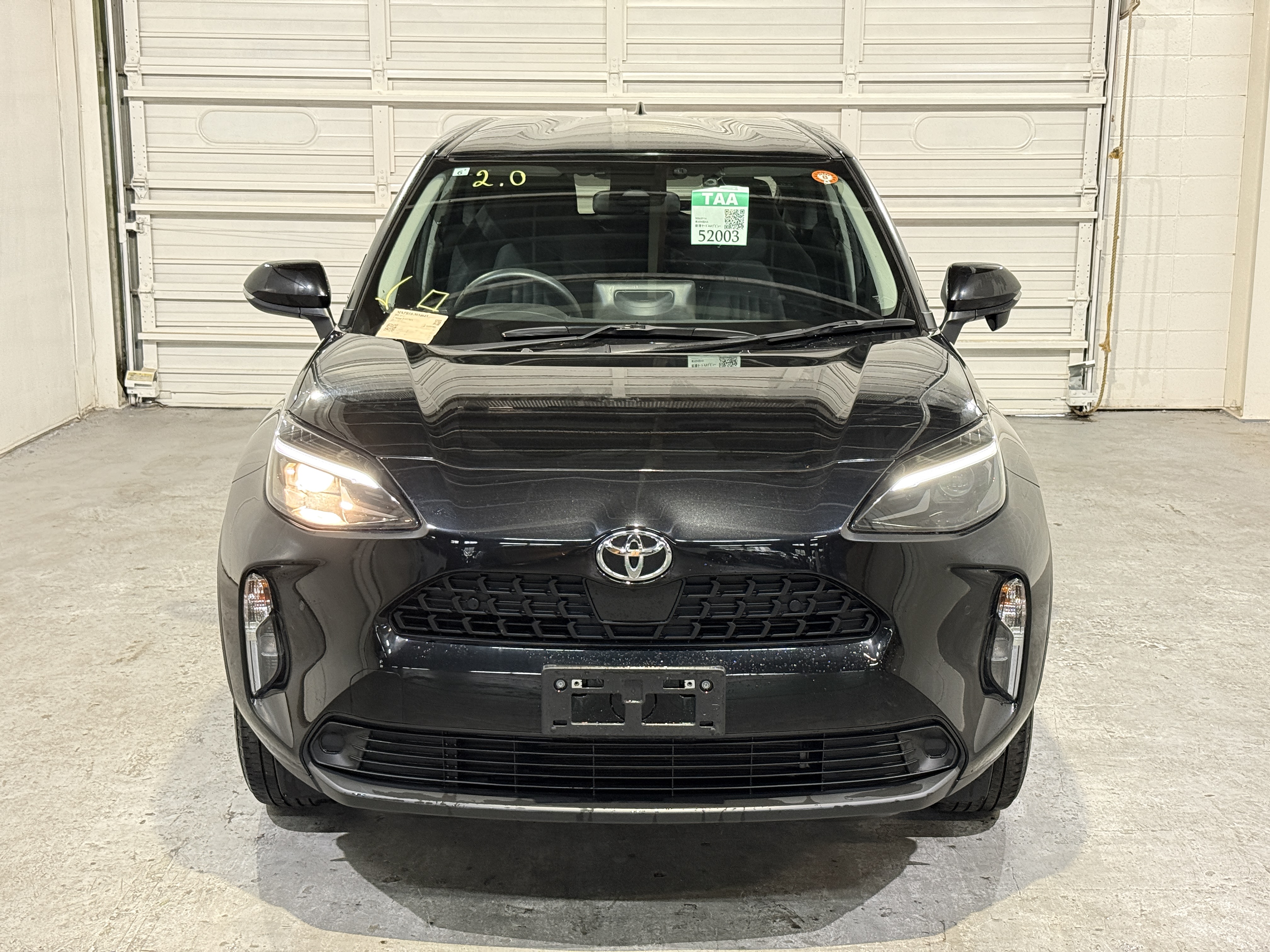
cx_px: 635
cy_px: 476
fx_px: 1761
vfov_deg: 30.3
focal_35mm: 48
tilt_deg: -11.5
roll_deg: -0.5
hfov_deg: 39.7
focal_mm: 6.76
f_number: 1.78
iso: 500
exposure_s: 1/40
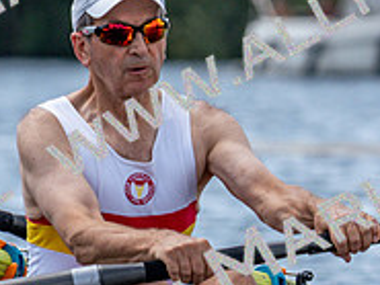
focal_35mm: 993
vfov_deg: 1.5
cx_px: -103
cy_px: 210
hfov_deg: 2.0
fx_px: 10908
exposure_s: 1/2000
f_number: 6.3
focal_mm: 329
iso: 500
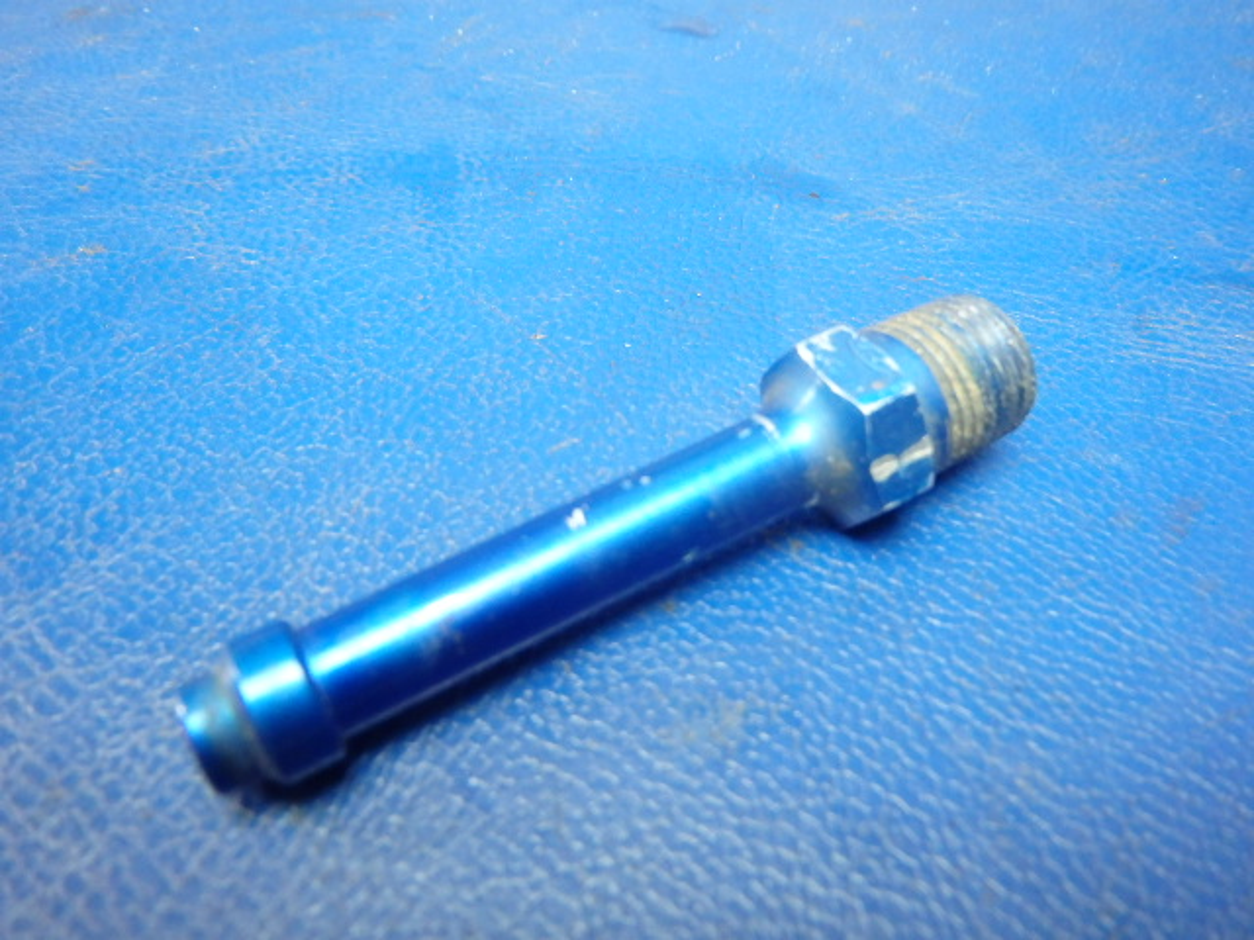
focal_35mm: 28
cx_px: 627
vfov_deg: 49.7
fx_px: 1014
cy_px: 470
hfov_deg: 63.4
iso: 800
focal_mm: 5
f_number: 3.9
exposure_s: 1/20
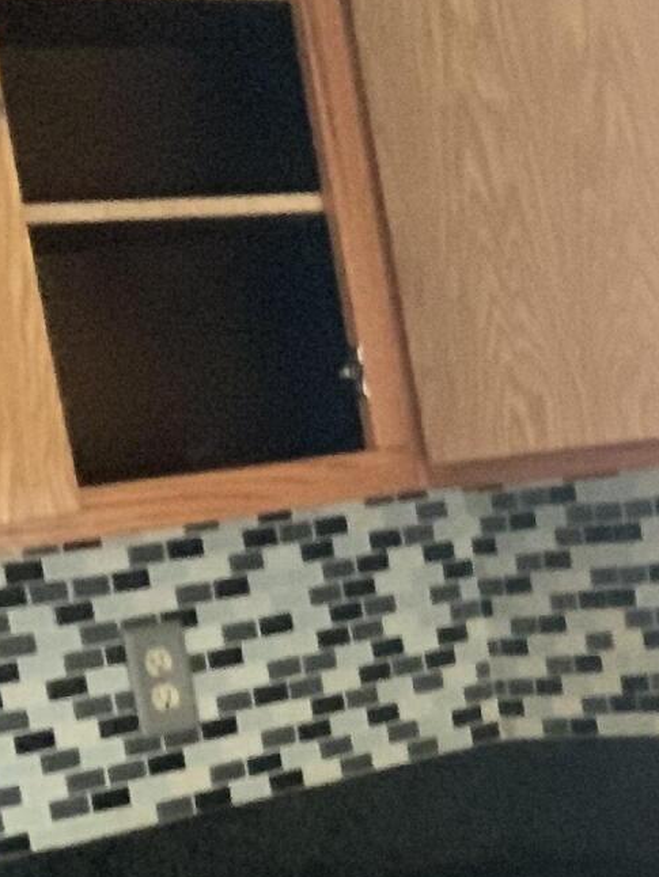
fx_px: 2511
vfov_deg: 19.2
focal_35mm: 99
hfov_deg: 14.3
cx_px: 875
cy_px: 884
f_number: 2.2
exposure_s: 1/23
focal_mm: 2.87
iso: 640
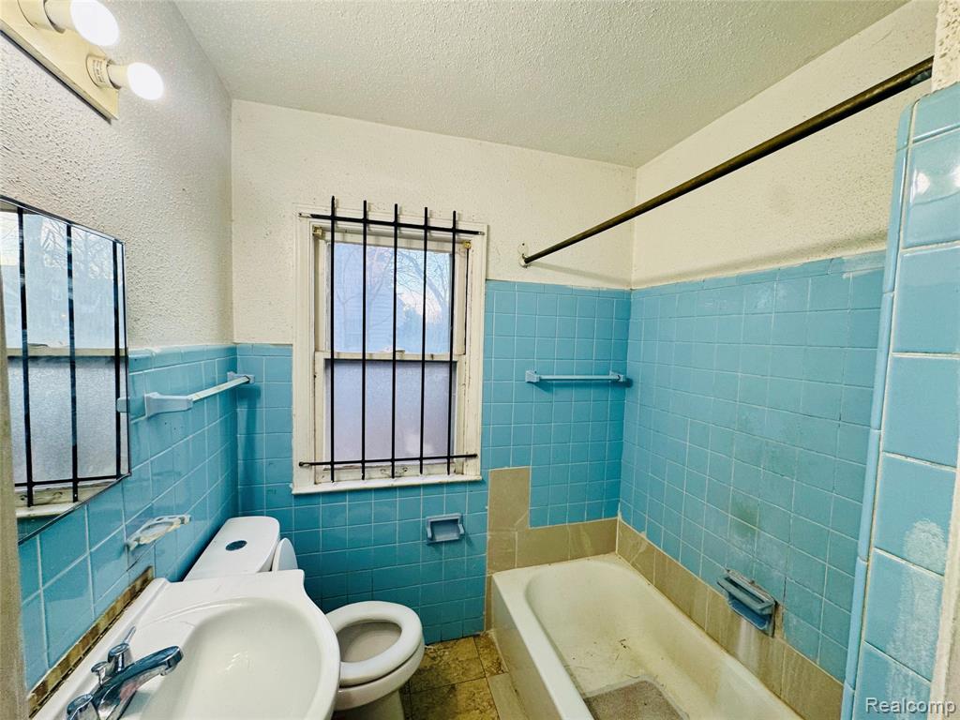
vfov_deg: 85.7
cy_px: 360
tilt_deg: -4.5
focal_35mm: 14
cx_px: 480
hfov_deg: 102.1
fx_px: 388
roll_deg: -1.2
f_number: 2.2
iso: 125
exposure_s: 1/120
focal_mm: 2.22
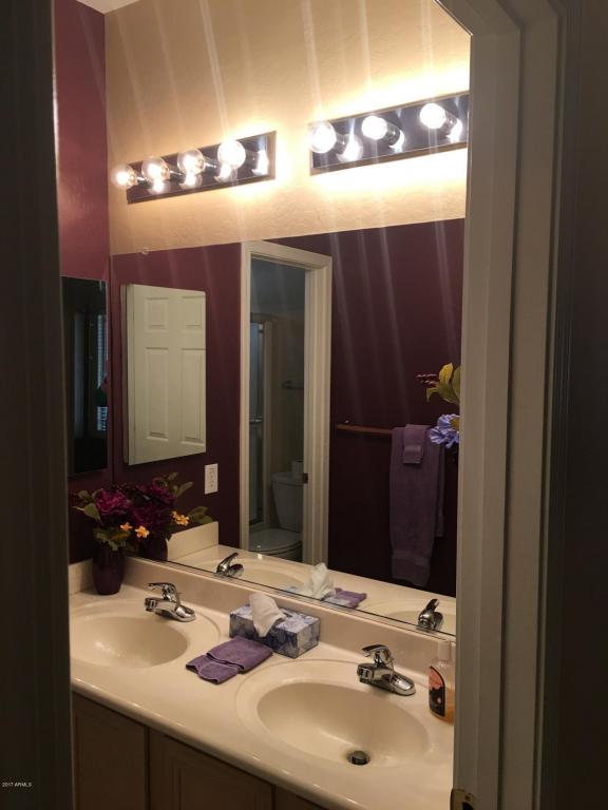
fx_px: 679
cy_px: 405
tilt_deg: -5.0
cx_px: 304
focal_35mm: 29
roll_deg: -0.6
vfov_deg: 61.7
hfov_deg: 48.2
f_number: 2.2
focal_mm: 4.15
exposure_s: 1/30
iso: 25
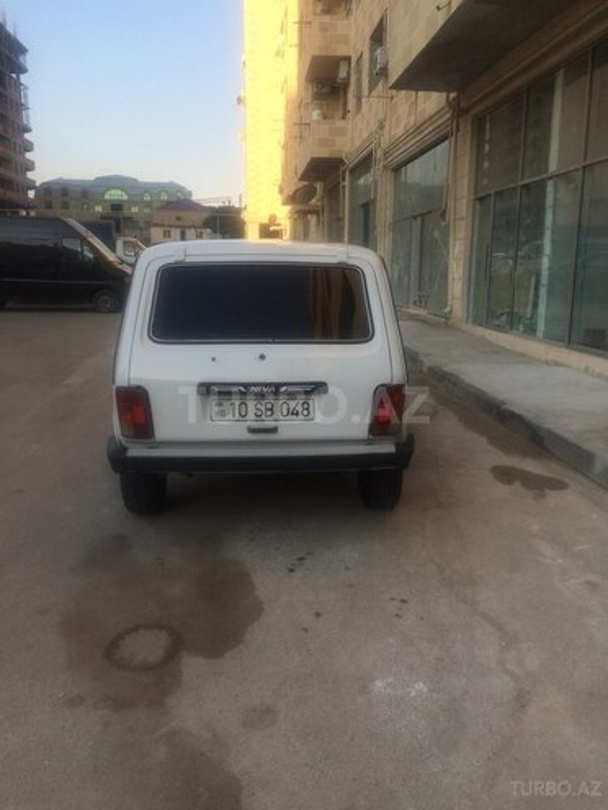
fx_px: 679
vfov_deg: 61.7
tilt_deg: -12.5
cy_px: 405
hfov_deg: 48.2
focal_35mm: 29
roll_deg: +0.7
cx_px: 304
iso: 32
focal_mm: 4.15
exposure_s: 1/838
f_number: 2.2
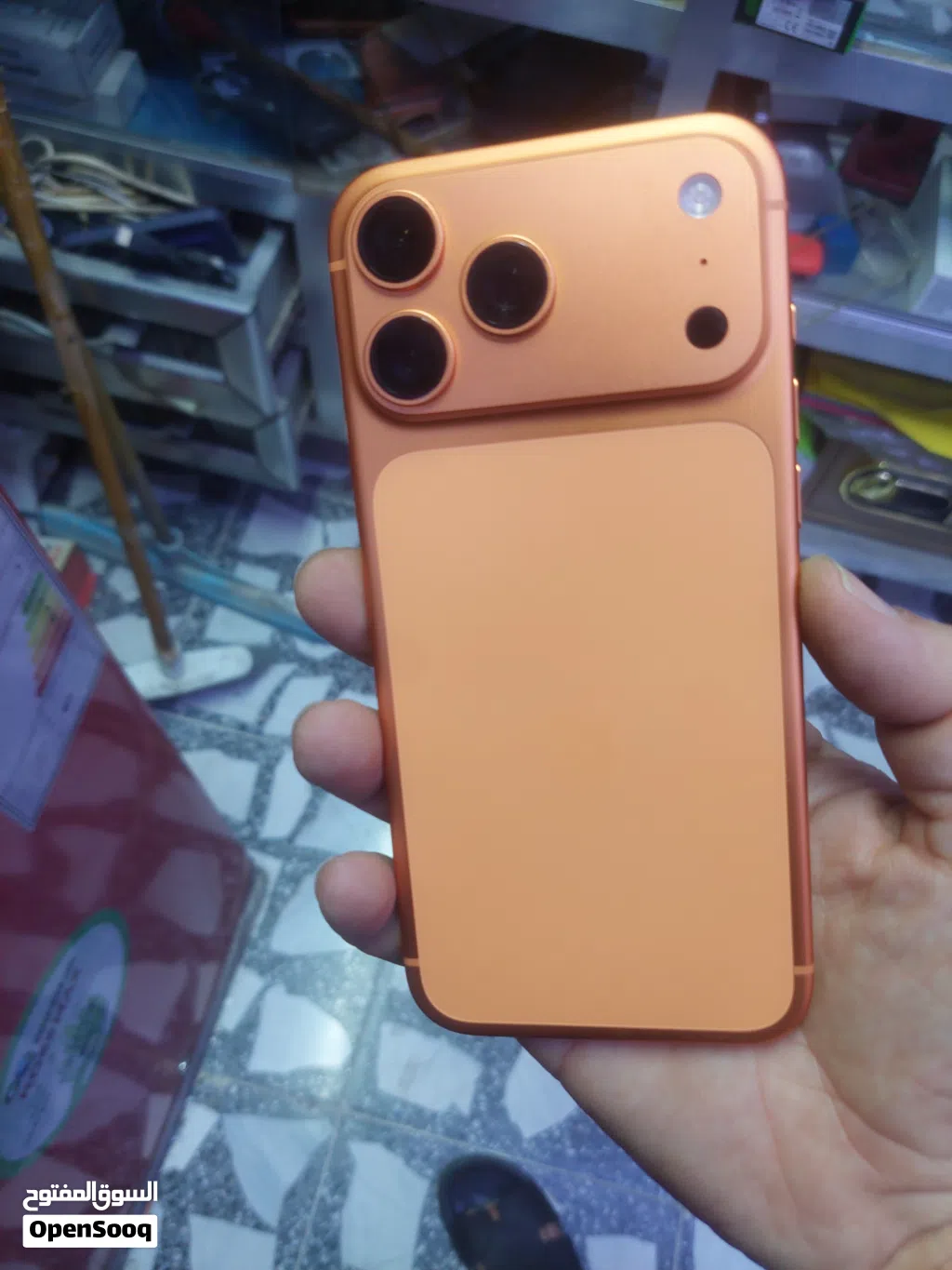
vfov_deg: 71.6
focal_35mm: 24
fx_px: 880
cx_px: 476
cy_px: 635
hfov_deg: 56.8
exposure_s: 1/100
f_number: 1.8
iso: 80
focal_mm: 5.23
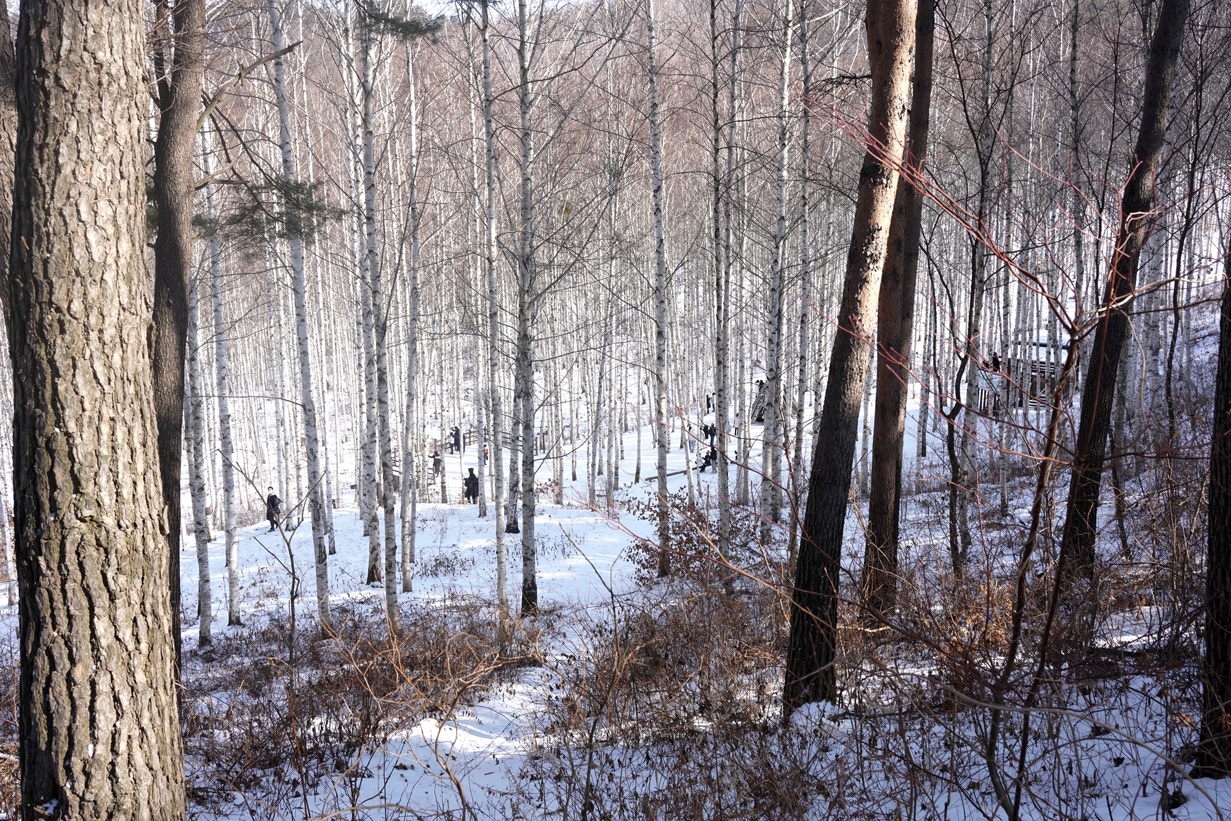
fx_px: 1163
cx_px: 616
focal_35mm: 34
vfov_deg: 38.9
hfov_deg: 55.8
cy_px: 410
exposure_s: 1/100
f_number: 9
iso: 200
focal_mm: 34
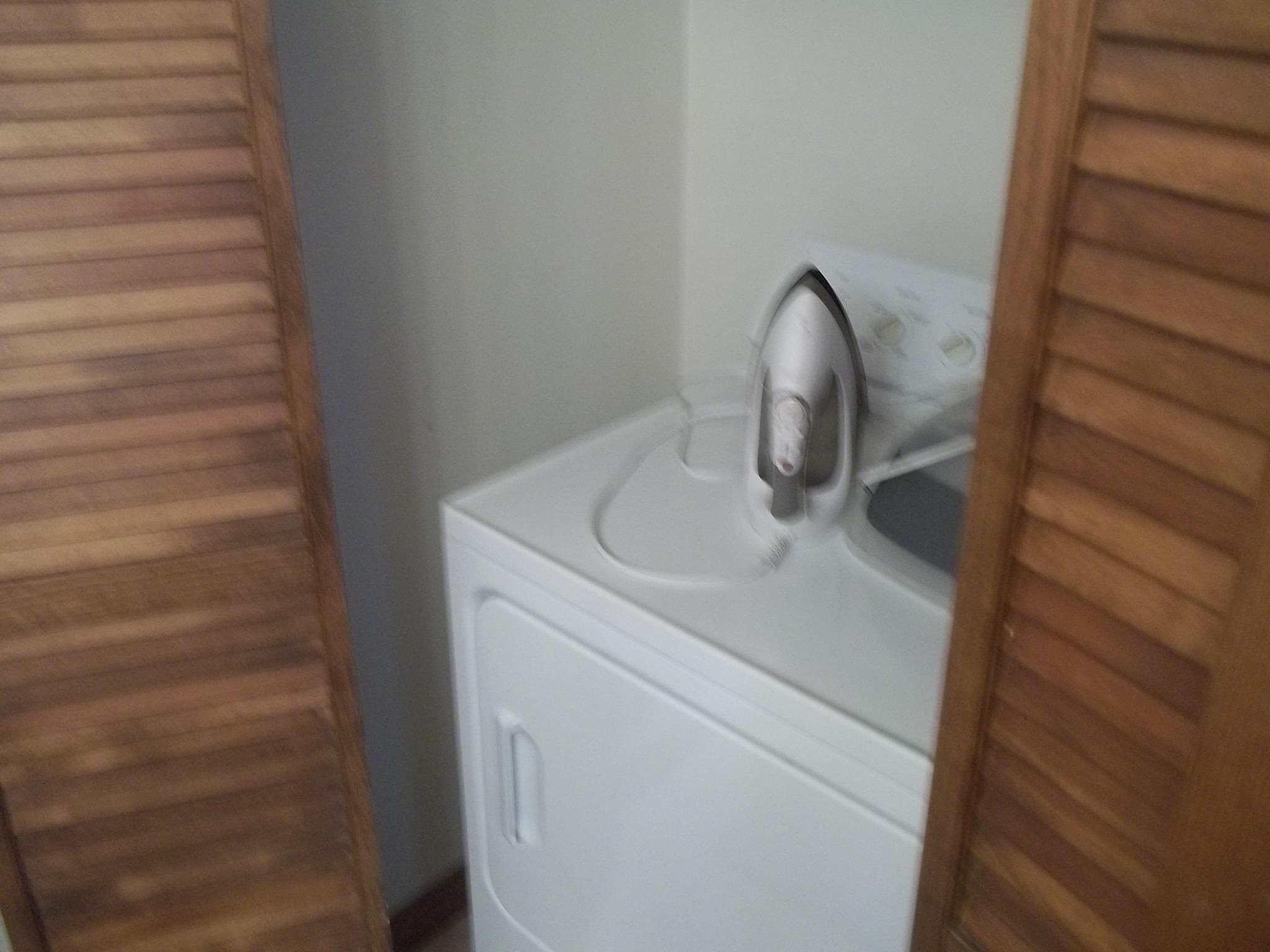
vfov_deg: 44.2
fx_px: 1174
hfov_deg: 56.8
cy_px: 476
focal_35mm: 32
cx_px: 635
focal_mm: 5.7
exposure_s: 1/10
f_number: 2.9
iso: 160
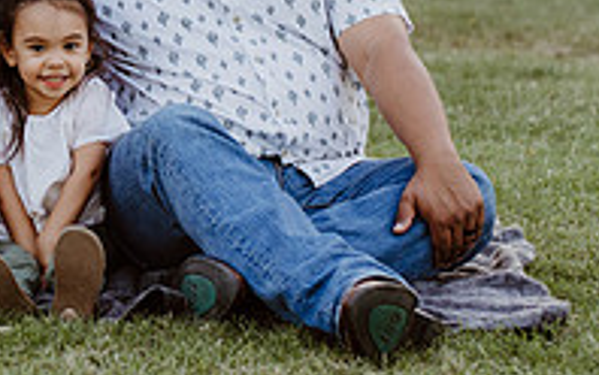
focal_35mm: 149
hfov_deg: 13.9
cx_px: 21
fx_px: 2434
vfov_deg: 8.7
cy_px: -74
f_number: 2.8
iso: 200
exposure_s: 1/320
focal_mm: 50
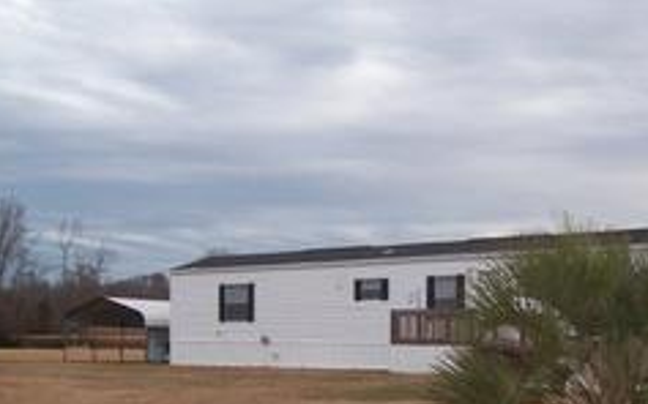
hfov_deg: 36.7
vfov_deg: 23.5
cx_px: 395
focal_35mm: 55
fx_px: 971
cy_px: 210
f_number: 2.7
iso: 200
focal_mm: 6
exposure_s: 1/106
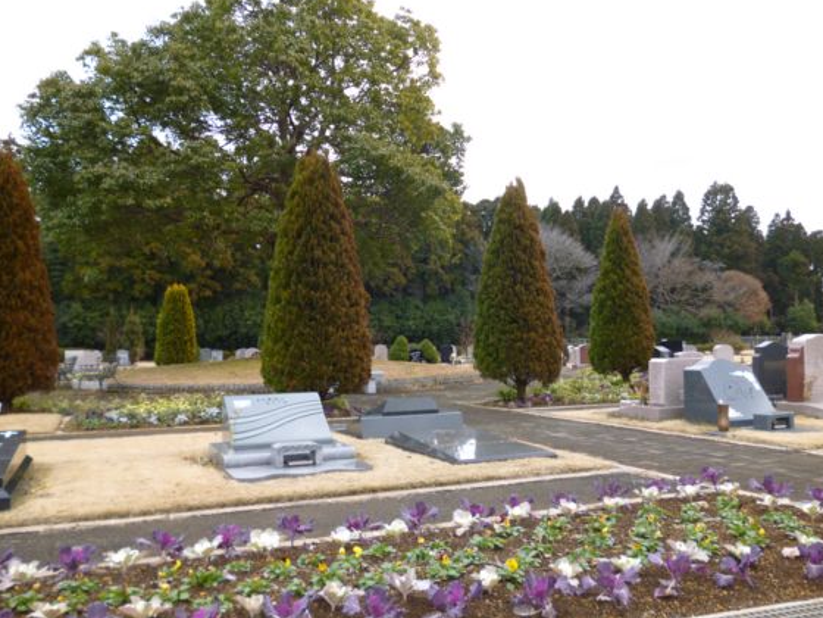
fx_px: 713
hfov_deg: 59.9
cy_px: 315
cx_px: 429
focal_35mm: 30
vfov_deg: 46.8
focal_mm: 5
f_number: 3.1
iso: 100
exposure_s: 1/160
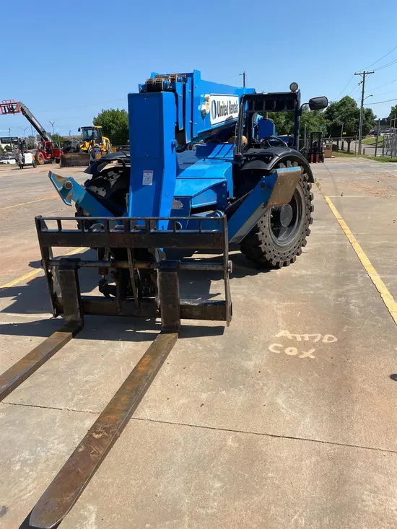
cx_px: 198
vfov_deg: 67.3
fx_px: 397
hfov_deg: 53.1
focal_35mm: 26
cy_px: 264
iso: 32
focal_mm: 4.25
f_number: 1.8
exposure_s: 1/2755
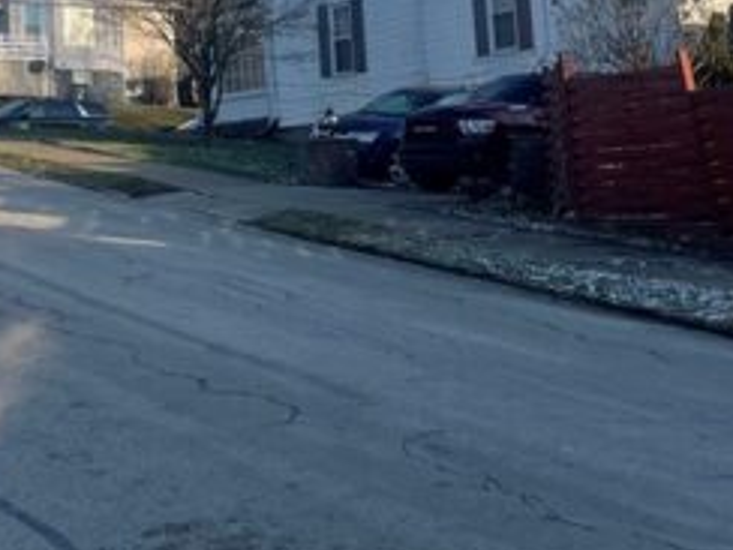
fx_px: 1736
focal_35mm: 82
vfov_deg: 17.3
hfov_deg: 23.2
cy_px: -66
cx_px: 69
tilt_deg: +10.9
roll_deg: +2.4
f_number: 1.6
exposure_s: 1/1387
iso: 32
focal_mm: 5.1
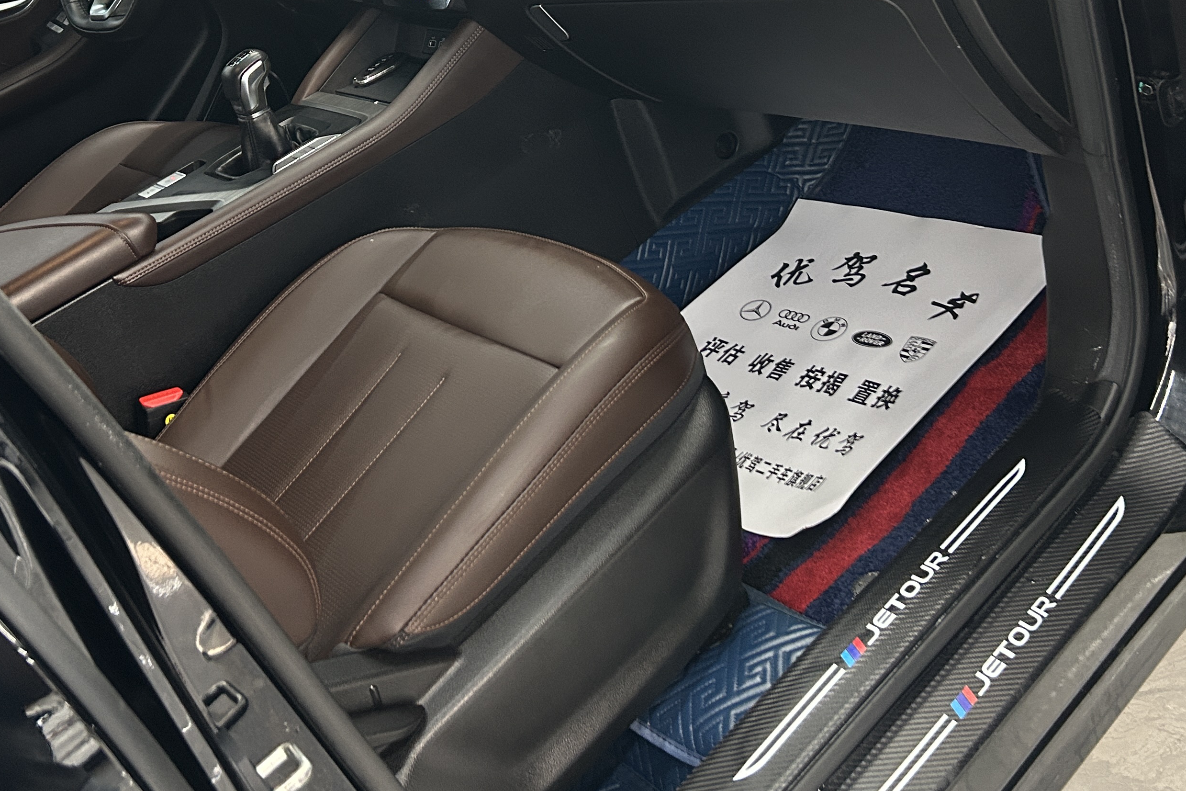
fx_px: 1449
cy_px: 76
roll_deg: +22.5
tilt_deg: -18.5
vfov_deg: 29.2
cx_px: 493
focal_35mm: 44
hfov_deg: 44.3
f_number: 1.5
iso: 320
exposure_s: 1/50
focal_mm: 5.7
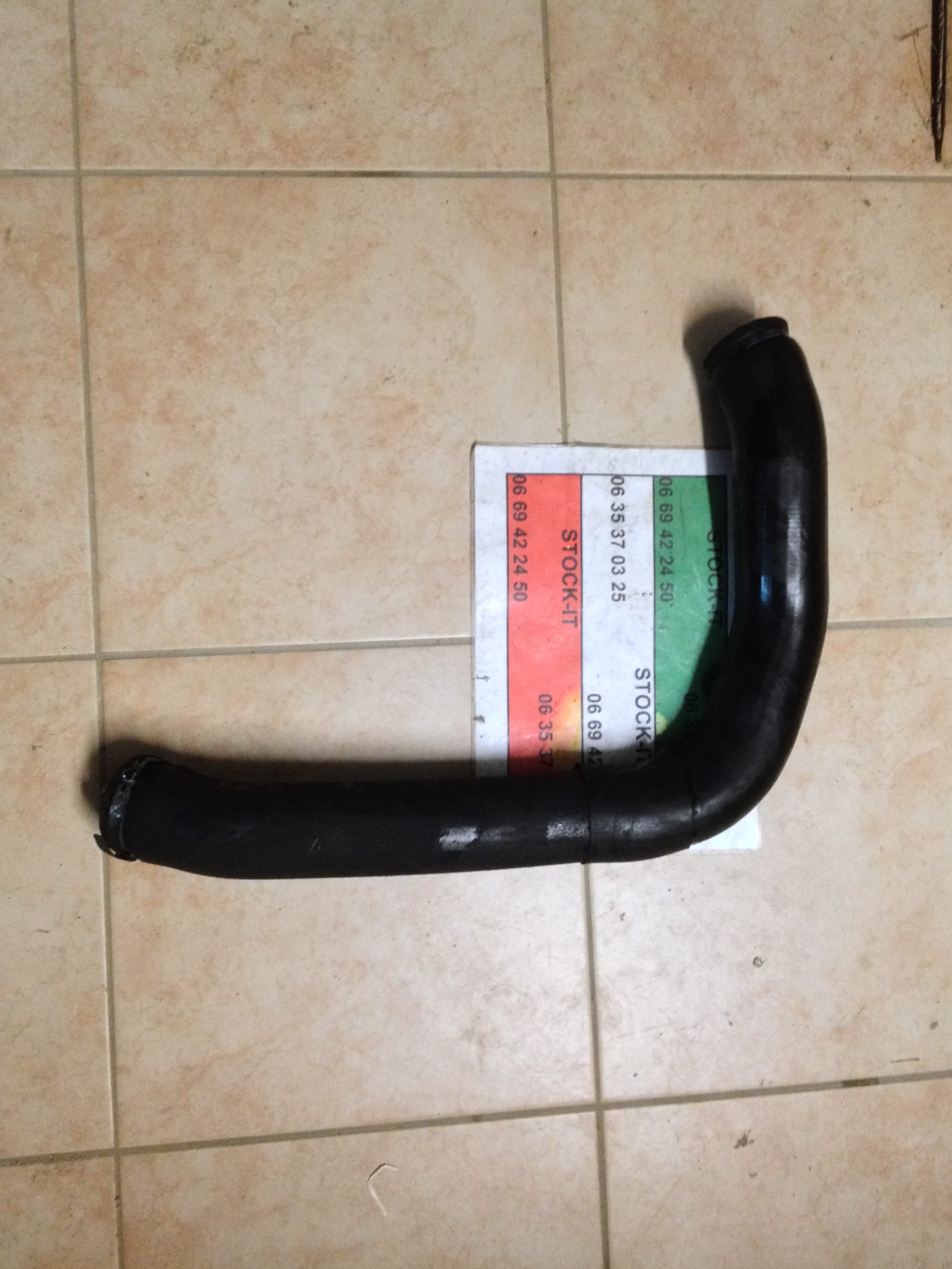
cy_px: 628
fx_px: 1320
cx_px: 478
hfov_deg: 39.7
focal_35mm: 36
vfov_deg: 51.4
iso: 250
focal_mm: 4.28
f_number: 2.4
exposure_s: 1/20
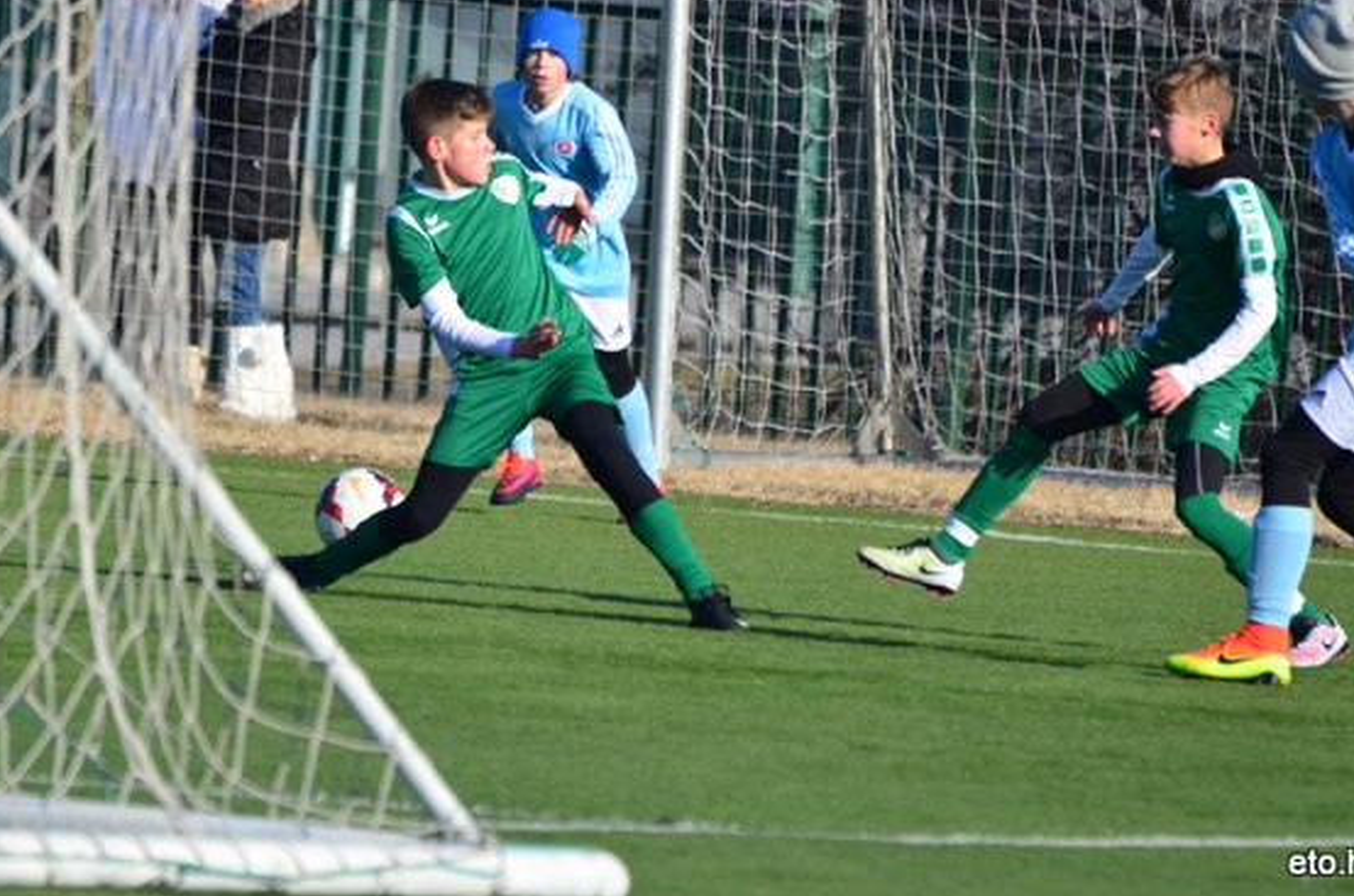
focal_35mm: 650
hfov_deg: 3.2
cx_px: 457
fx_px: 24398
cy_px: 276
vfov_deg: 2.1
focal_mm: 300
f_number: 5.6
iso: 500
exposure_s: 1/2000
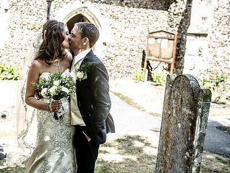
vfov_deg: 29.7
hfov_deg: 38.3
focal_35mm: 49
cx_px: 70
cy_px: 89
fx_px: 326
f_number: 3.2
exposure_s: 1/160
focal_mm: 35
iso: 100
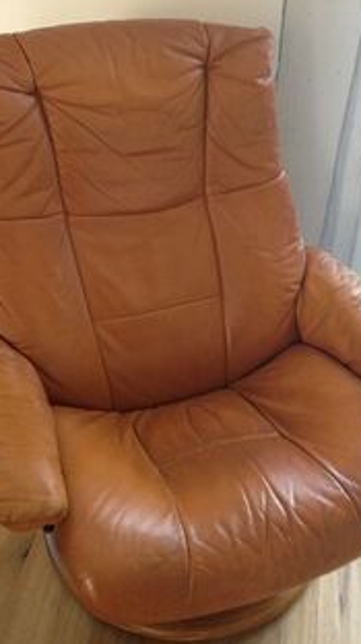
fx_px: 750
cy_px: 367
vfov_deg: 46.3
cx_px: 206
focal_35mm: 44
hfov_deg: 27.0
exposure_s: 1/20
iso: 160
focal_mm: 4.28
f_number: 2.4
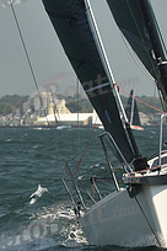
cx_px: 204
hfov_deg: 3.2
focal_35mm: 426
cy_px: 145
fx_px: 2964
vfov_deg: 4.8
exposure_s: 1/640
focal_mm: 150
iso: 250
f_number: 6.3
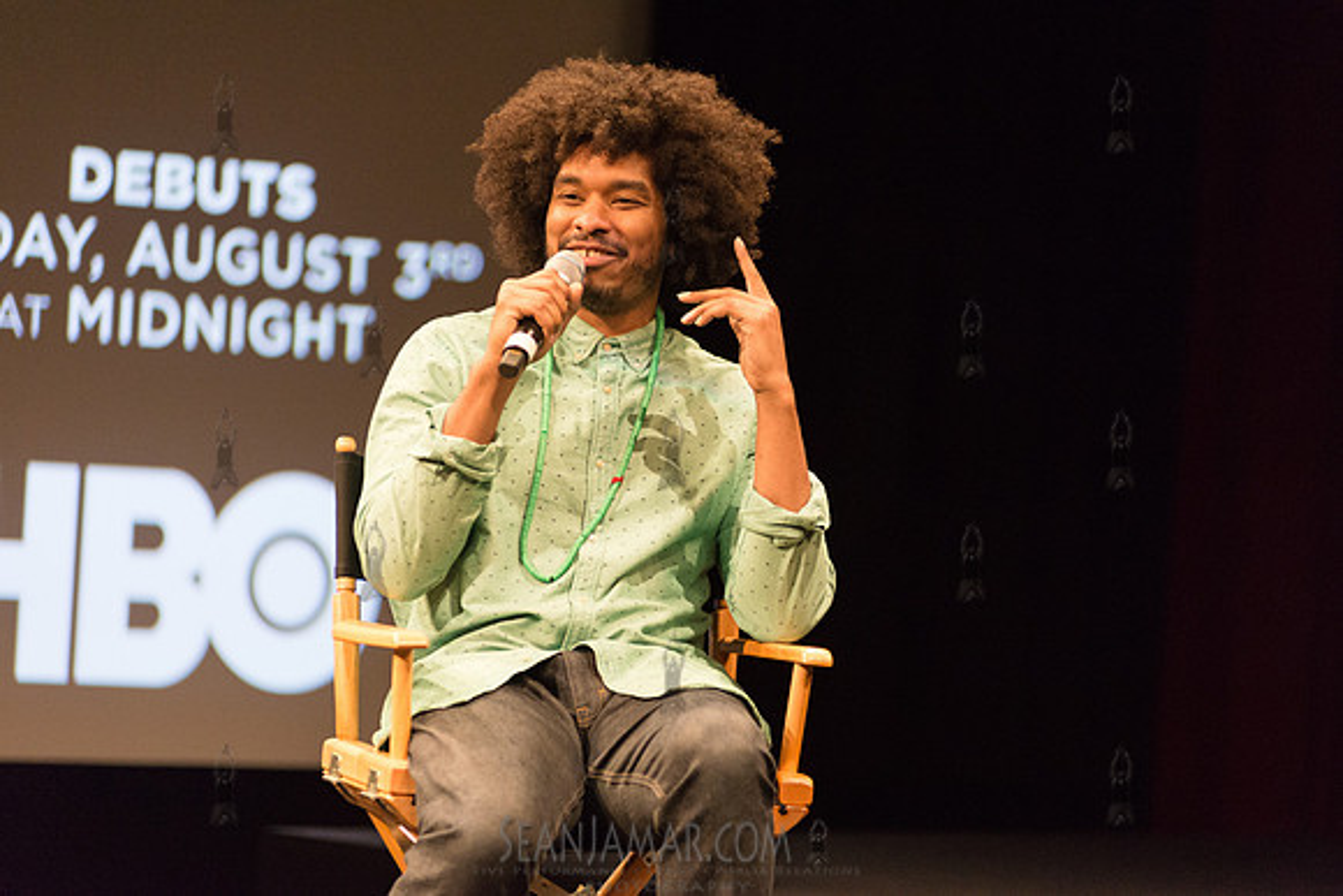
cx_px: 672
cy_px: 448
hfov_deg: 12.1
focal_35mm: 170
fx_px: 6343
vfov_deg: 8.1
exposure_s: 1/200
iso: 4000
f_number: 2.8
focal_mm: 170
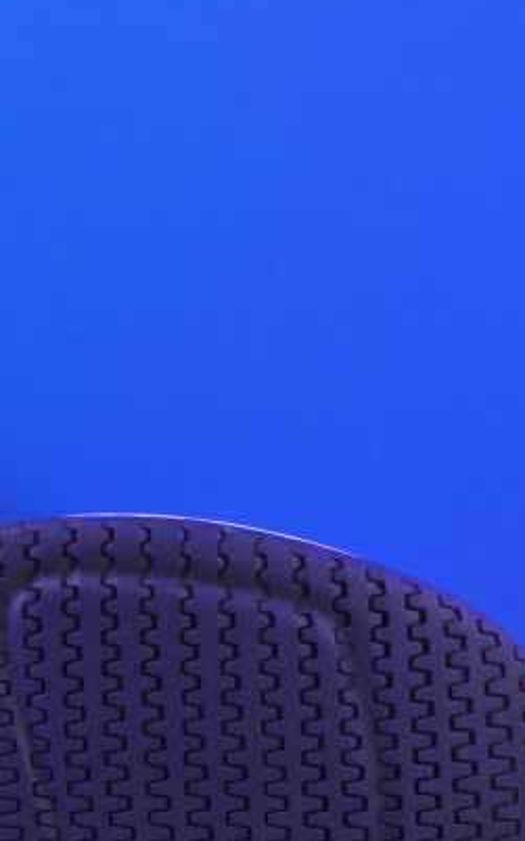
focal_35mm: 152
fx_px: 3482
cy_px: 530
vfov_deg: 13.8
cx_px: -117
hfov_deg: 8.5
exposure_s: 1/320
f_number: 2.8
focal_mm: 50
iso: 250
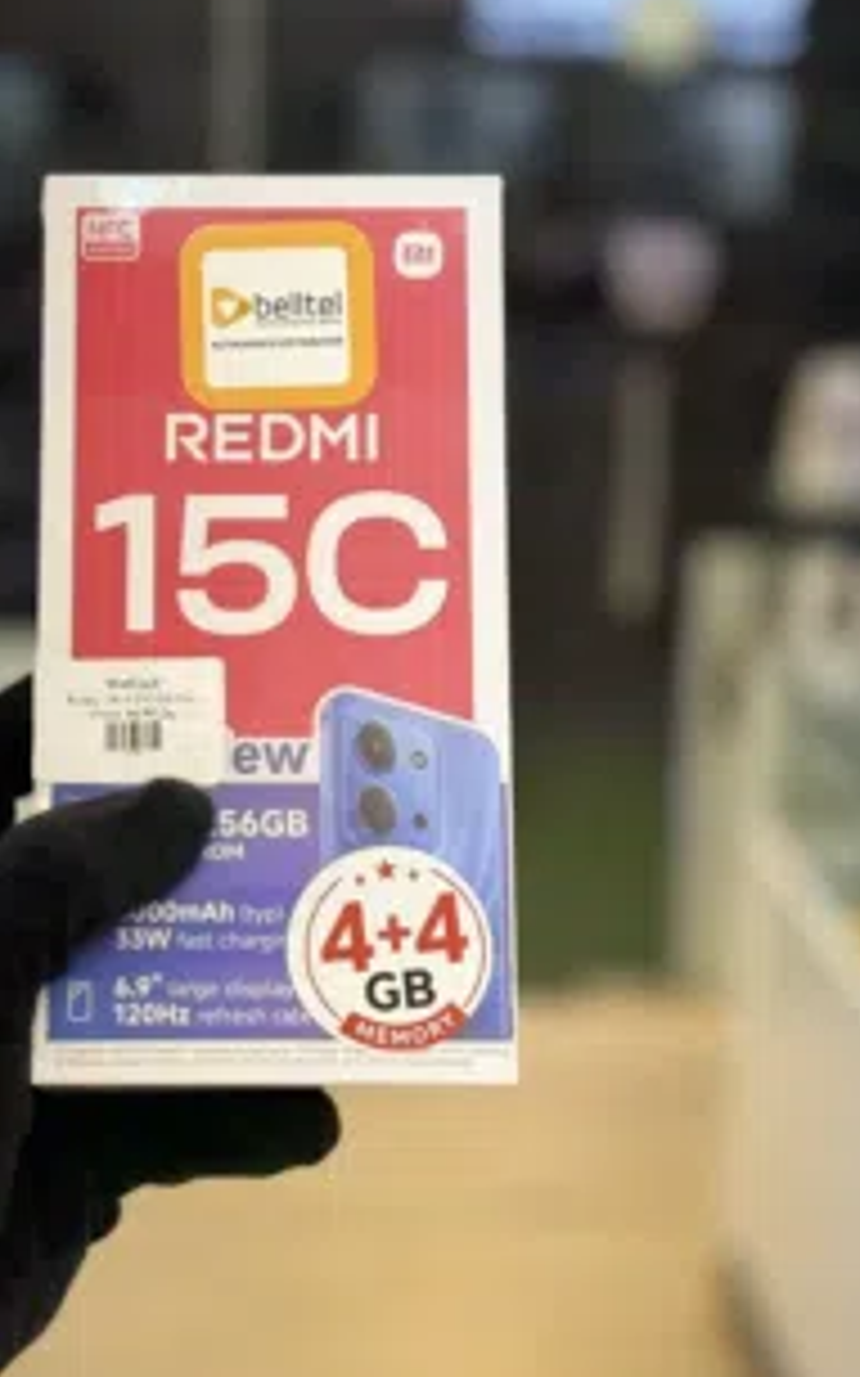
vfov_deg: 28.6
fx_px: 2703
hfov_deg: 18.0
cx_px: 239
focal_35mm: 72
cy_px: 612
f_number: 1.6
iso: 50
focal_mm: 5.96
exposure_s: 1/286
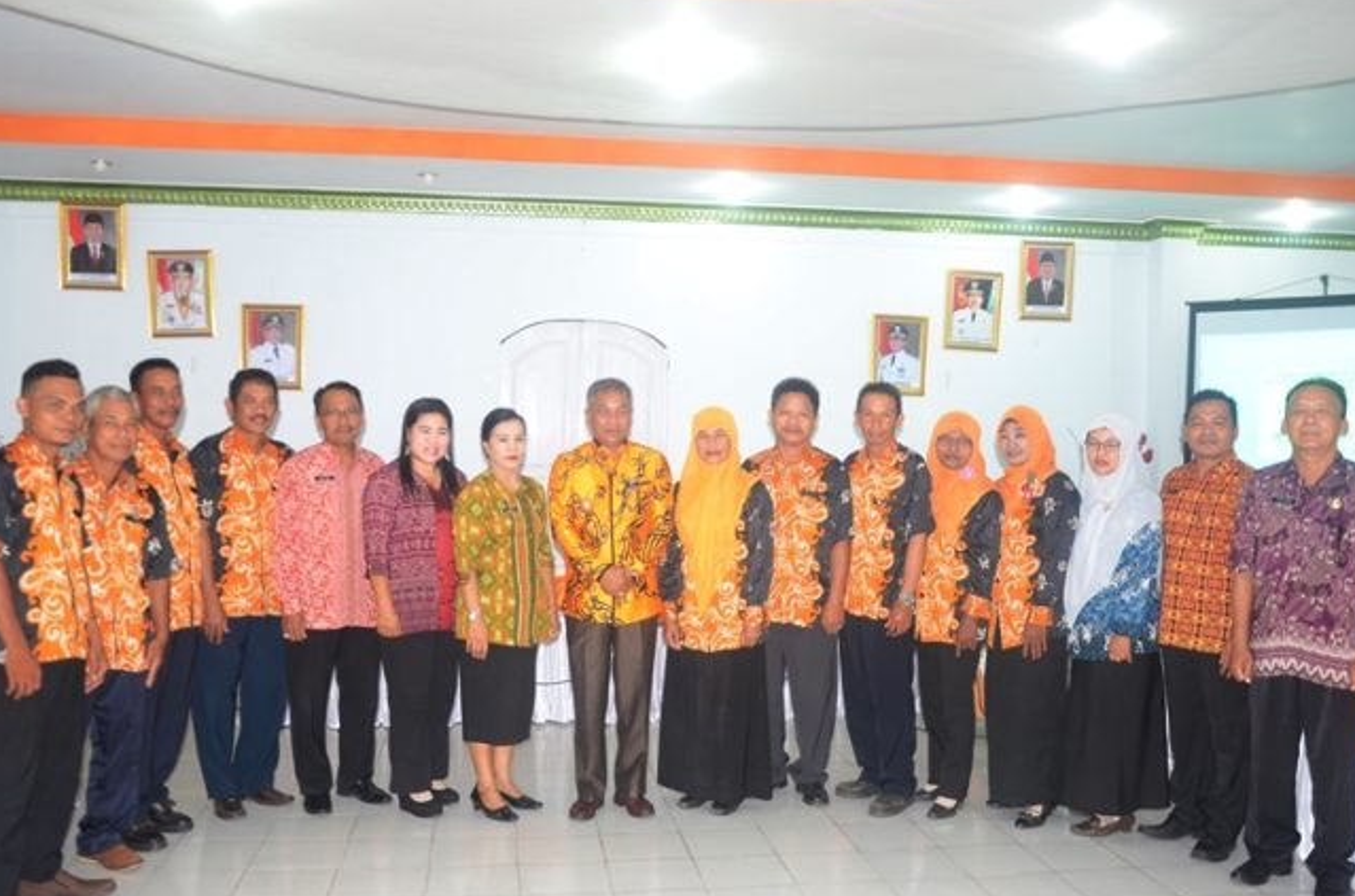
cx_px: 663
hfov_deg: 55.1
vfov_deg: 38.1
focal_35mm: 35
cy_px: 445
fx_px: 1297
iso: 800
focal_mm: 21
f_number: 7.1
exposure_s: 1/50
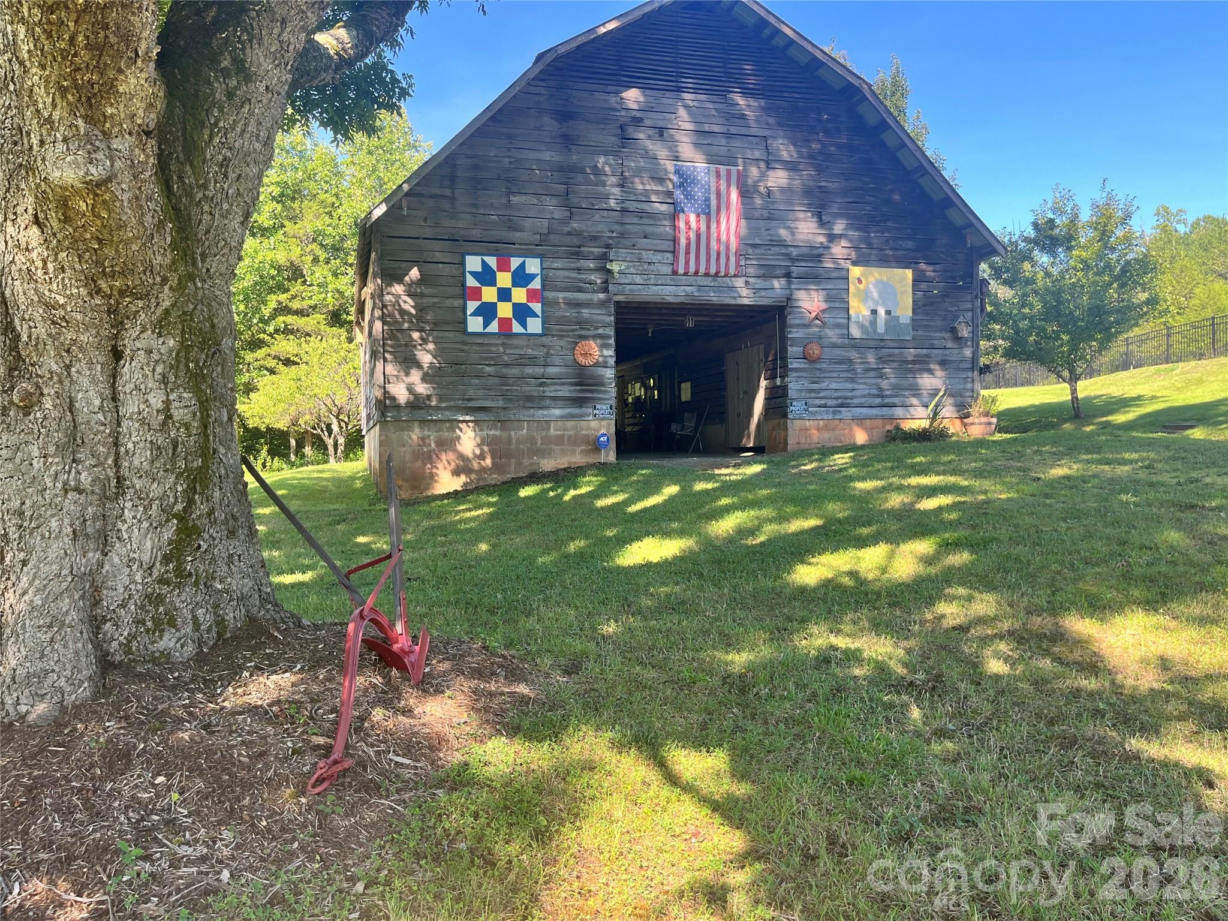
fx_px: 922
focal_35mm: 26
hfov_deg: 67.3
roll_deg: +0.8
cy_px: 460
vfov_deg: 53.1
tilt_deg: -0.5
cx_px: 614
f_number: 1.6
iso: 50
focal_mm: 5.1
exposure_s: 1/281
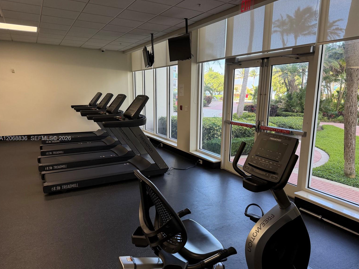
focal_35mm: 25
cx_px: 185
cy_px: 139
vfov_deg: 54.9
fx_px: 259
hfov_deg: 69.4
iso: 200
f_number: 1.78
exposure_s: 1/121
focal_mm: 6.76
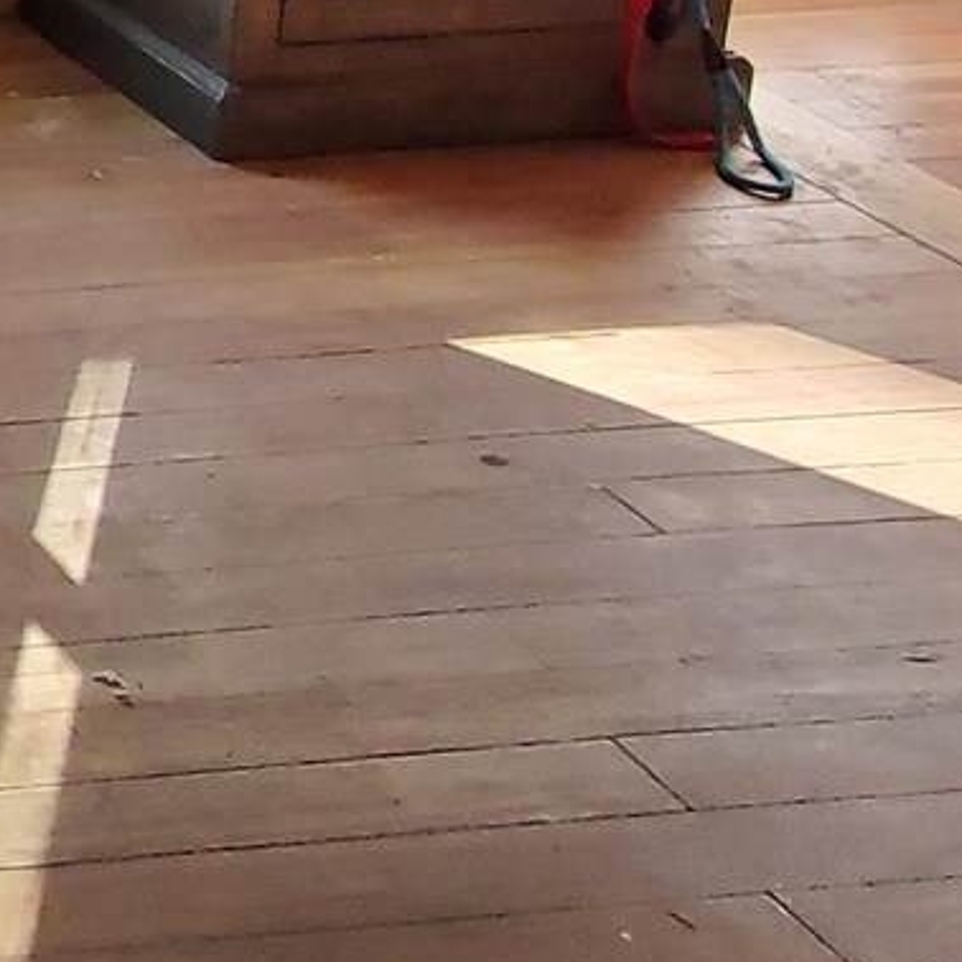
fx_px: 2201
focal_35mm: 70
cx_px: -1140
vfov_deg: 21.5
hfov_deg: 16.3
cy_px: -389
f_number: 2.2
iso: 250
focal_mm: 1.8
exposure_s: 1/59
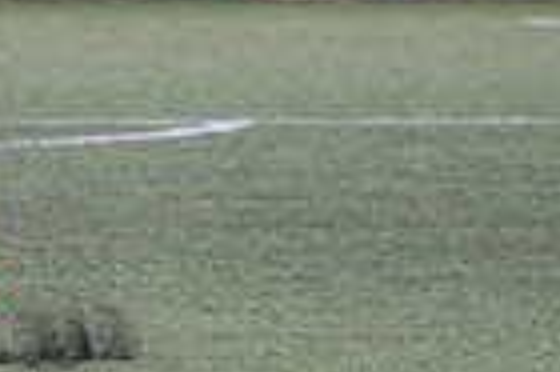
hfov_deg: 1.5
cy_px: 3
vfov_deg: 1.0
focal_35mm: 1353
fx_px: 21022
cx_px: 26
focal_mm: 150
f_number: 2.8
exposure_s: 1/1000
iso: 1600
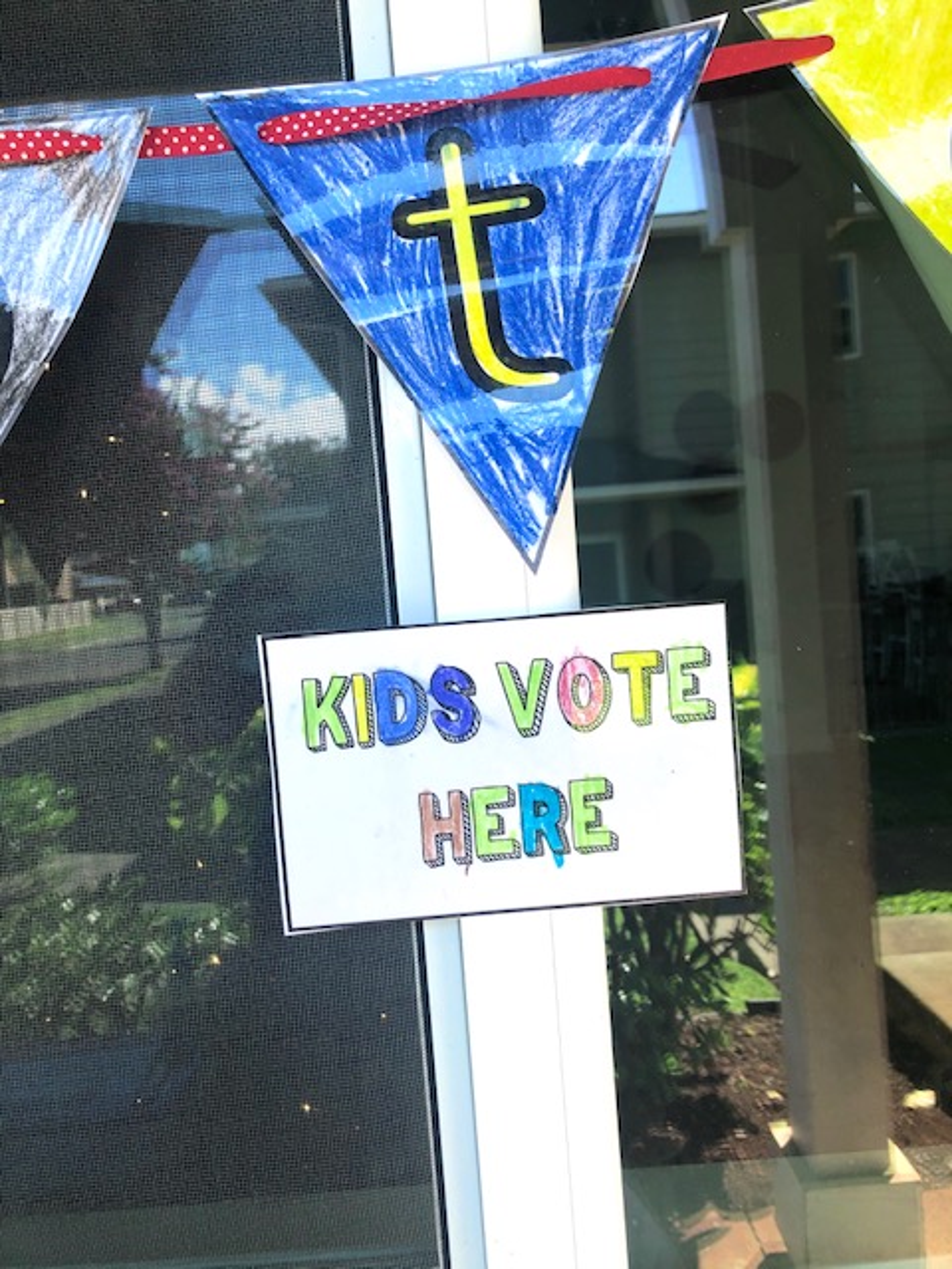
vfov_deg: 63.4
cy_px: 634
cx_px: 476
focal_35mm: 28
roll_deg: +3.6
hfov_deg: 49.7
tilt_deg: -5.1
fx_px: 1027
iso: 20
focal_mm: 4
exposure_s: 1/235
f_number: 1.8
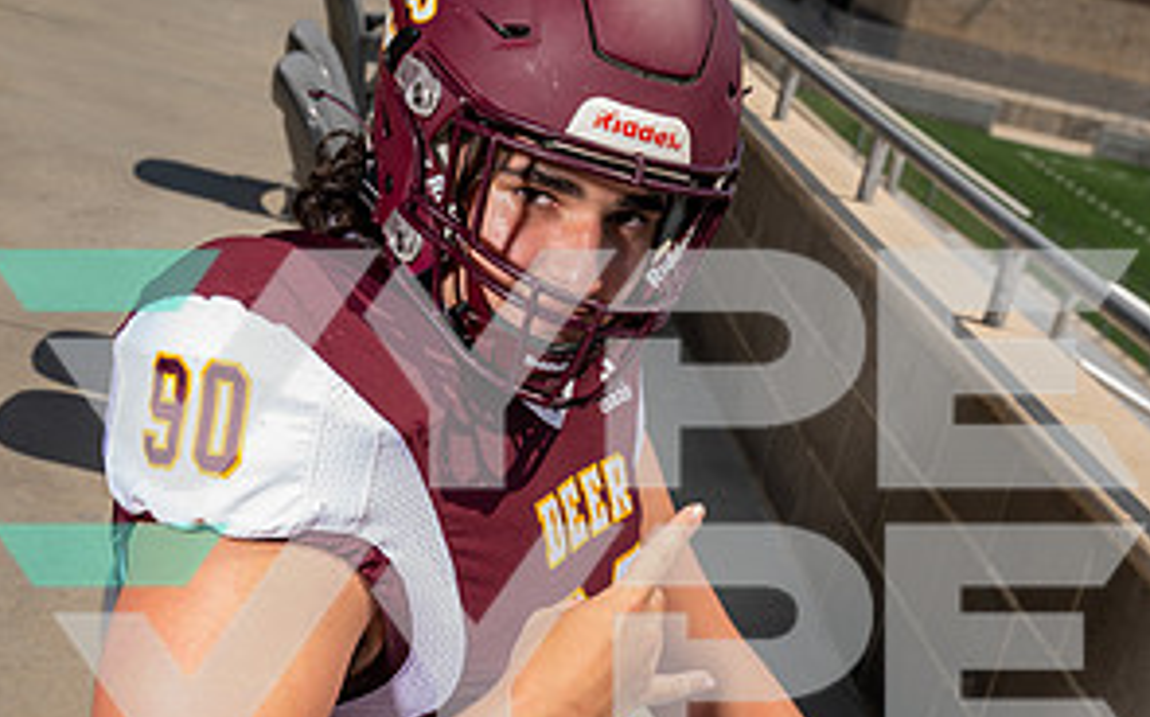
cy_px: 647
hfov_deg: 29.4
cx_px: 569
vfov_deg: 18.3
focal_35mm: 70
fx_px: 2193
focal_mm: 45
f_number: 7.1
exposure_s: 1/250
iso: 100
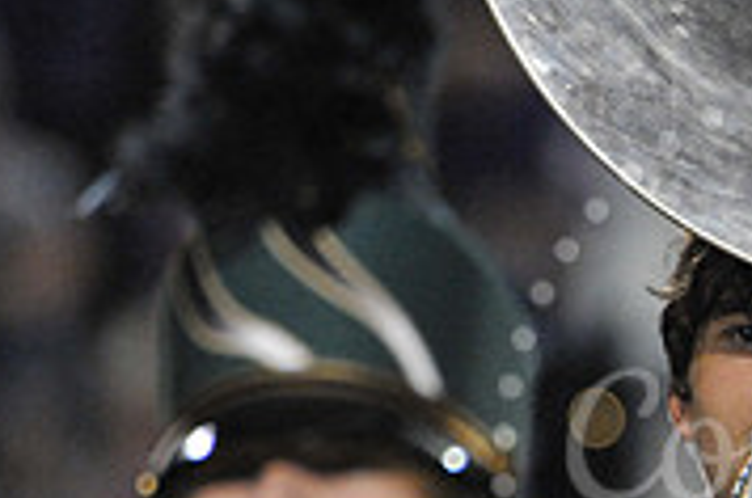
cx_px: 896
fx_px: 40827
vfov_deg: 0.7
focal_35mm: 1958
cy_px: 460
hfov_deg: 1.1
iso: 6400
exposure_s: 1/160
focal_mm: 600
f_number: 6.3
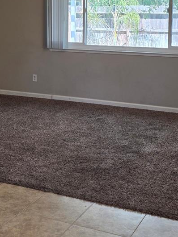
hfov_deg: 22.5
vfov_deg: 29.2
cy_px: 51
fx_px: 446
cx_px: 66
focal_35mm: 65
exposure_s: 1/120
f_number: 1.7
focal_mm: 6.3
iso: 100
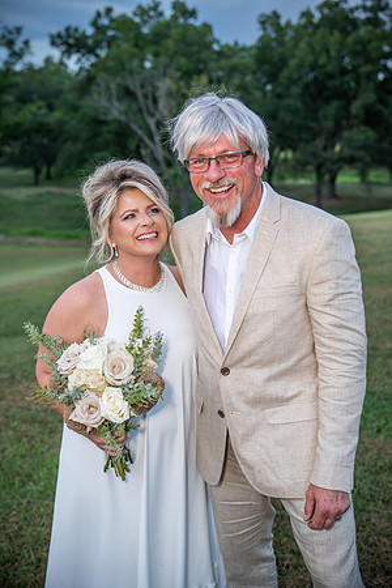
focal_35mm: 41
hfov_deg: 32.6
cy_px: 294
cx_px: 196
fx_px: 670
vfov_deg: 47.4
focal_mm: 41
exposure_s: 1/125
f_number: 2.8
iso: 400
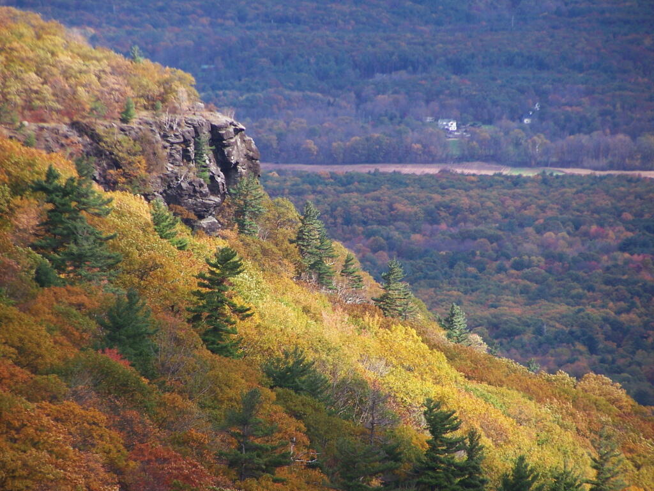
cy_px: 246
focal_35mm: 337
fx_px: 6367
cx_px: 327
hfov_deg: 5.9
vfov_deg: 4.4
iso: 80
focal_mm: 55.9
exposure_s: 1/400
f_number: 3.6
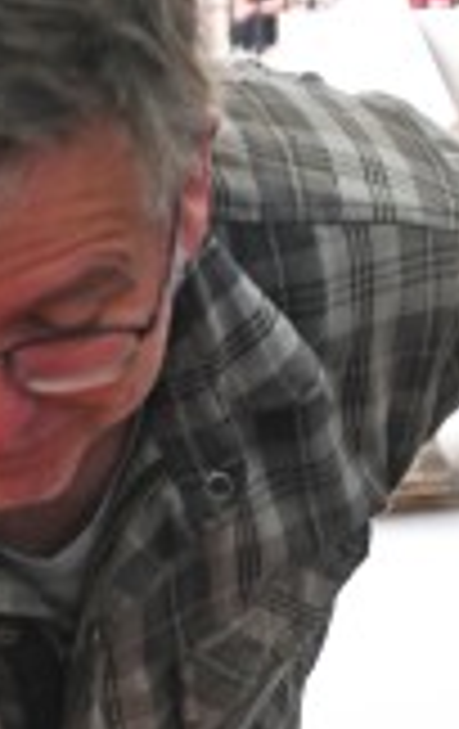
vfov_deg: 10.2
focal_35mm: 202
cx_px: -54
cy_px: 857
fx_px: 4028
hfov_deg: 6.5
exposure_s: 1/250
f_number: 4.8
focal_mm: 30.5
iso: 400
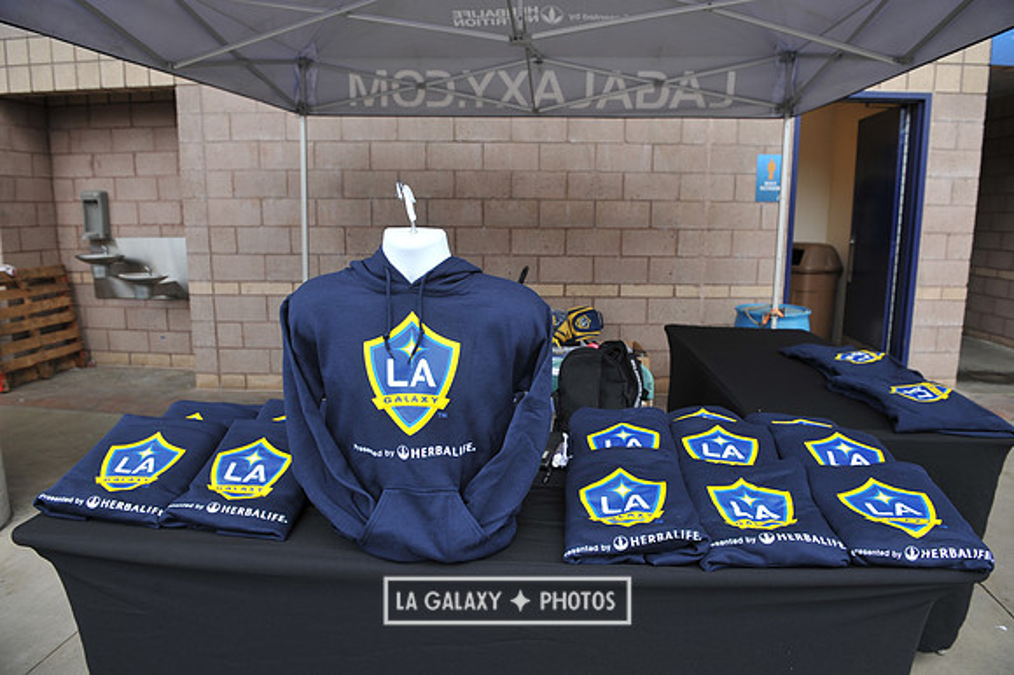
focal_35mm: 24
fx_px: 676
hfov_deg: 73.8
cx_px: 507
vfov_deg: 53.1
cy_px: 338
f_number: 5
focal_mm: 24
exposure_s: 1/160
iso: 200
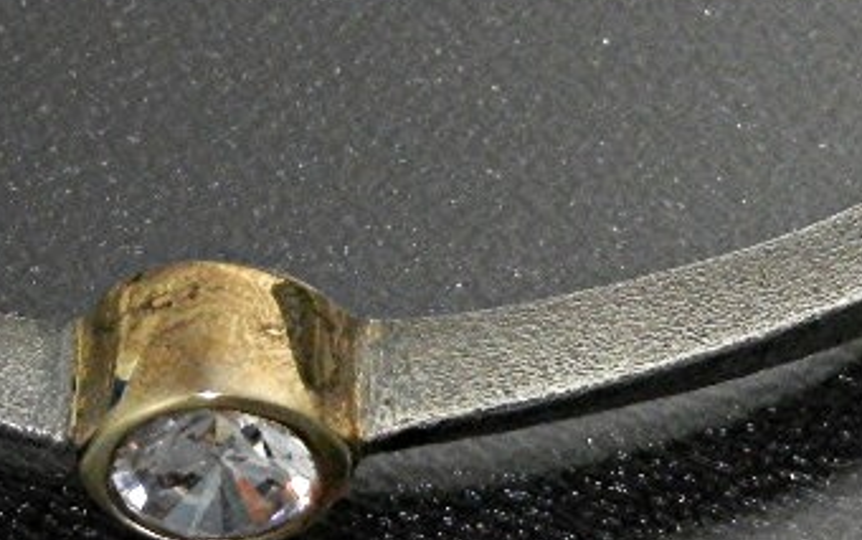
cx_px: 269
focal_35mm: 217
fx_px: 5101
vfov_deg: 6.0
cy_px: 43
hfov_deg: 9.6
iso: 800
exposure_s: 1/30
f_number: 8.2
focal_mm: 12.2
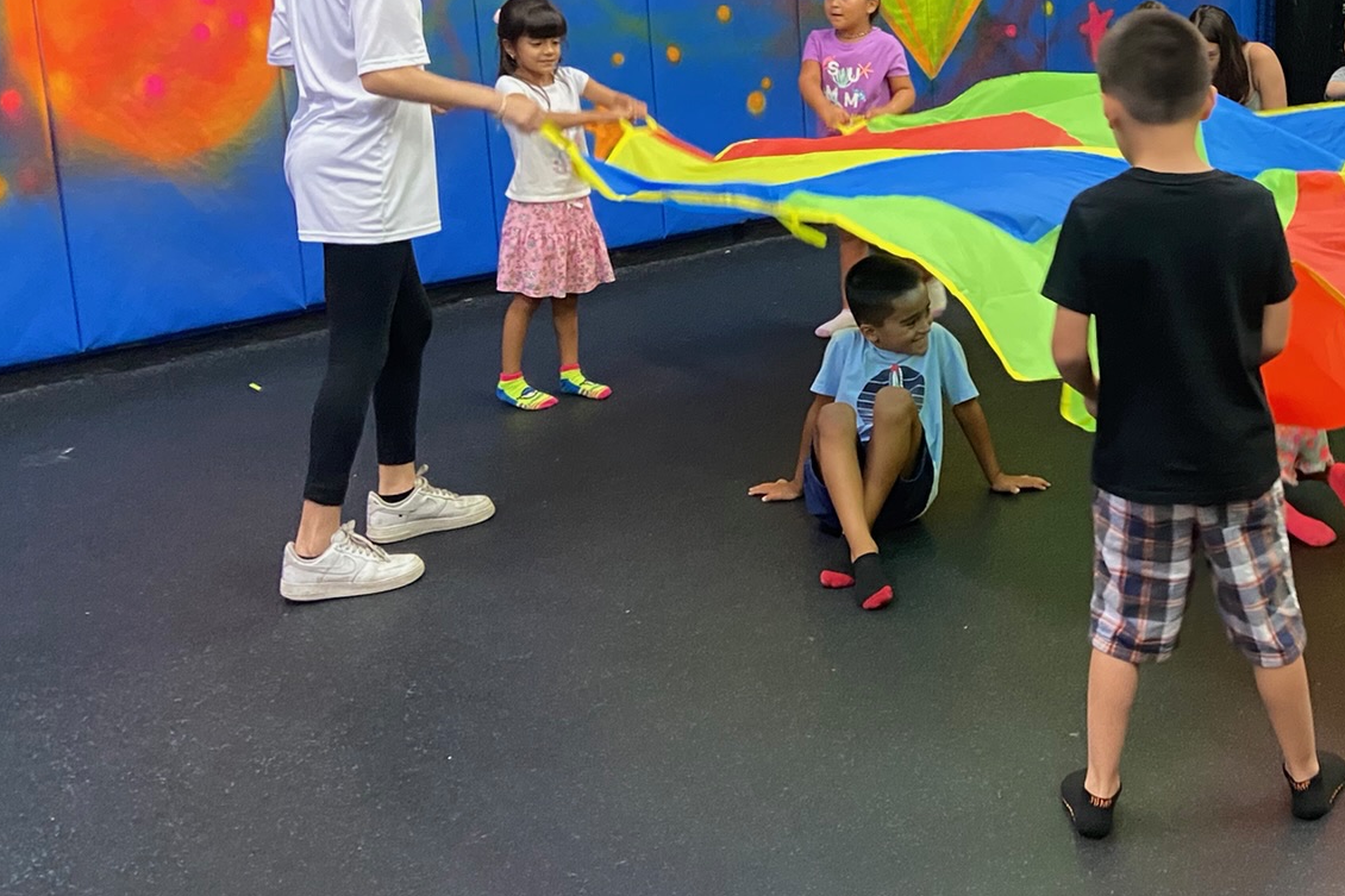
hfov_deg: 38.4
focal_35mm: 49
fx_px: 1830
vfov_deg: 26.9
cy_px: 157
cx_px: 1124
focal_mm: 4.25
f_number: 1.8
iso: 250
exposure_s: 1/60
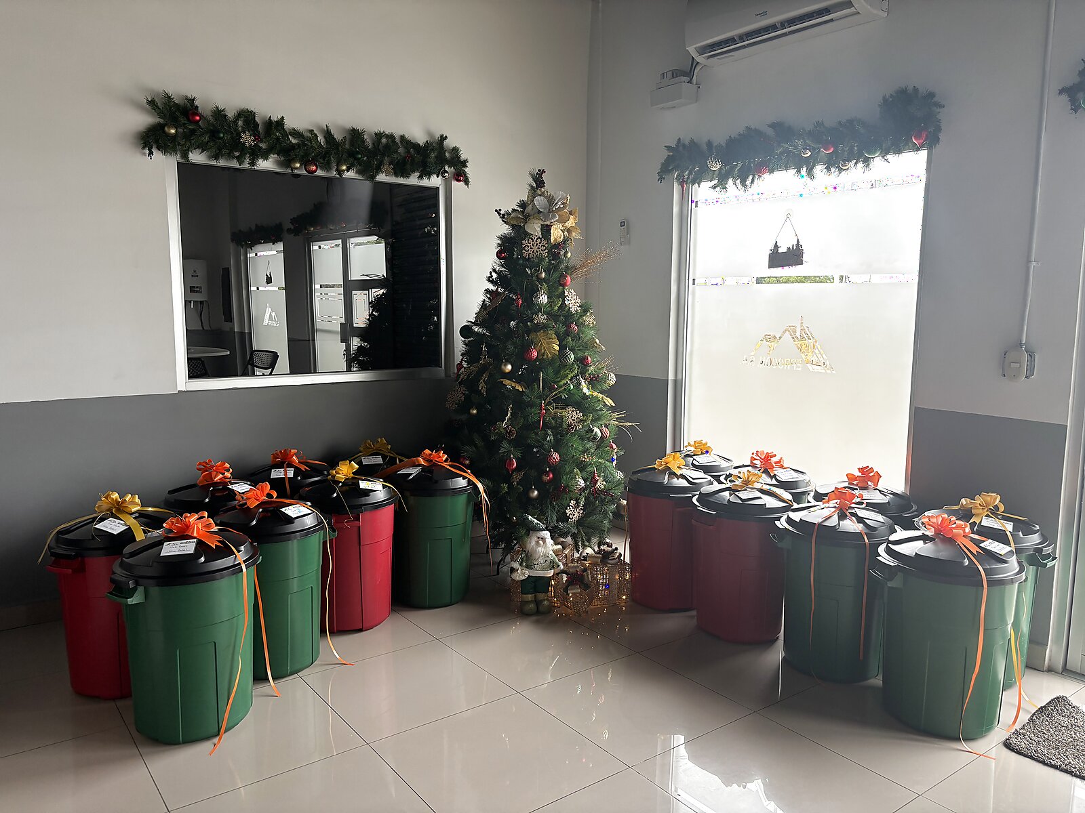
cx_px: 542
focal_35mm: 26
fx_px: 815
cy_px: 406
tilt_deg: -7.4
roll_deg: -0.5
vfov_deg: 53.1
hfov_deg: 67.3
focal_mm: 5.96
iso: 80
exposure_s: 1/121
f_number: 1.6
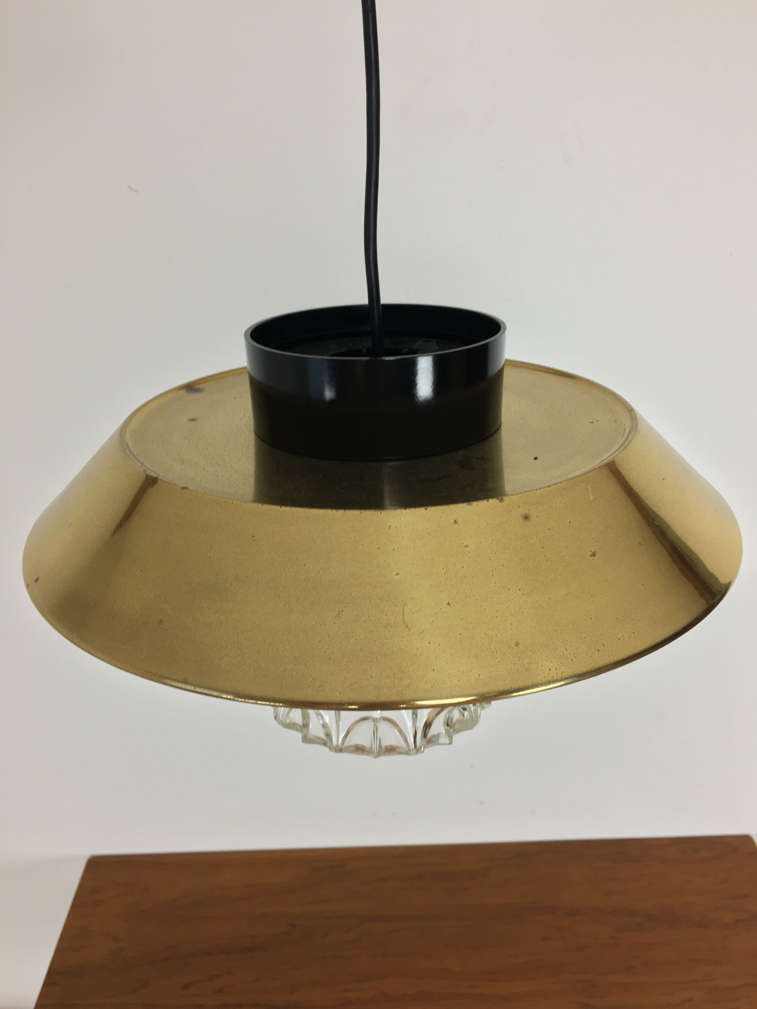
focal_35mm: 29
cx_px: 378
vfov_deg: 61.7
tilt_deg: -24.4
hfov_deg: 48.2
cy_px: 504
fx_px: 846
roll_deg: +0.4
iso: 50
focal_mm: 4.15
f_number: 2.2
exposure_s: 1/33
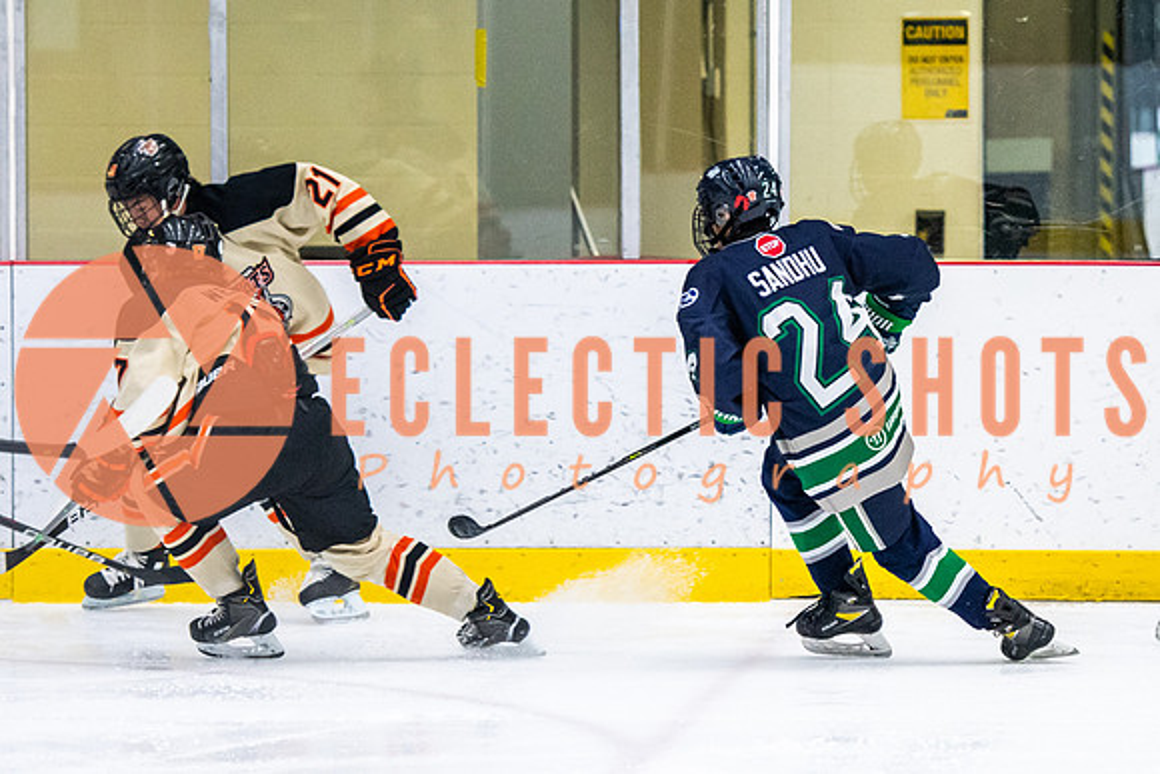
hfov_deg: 7.6
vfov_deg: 5.1
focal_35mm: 270
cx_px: 853
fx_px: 8703
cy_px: 297
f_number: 2.8
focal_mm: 122
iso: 2000
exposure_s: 1/640
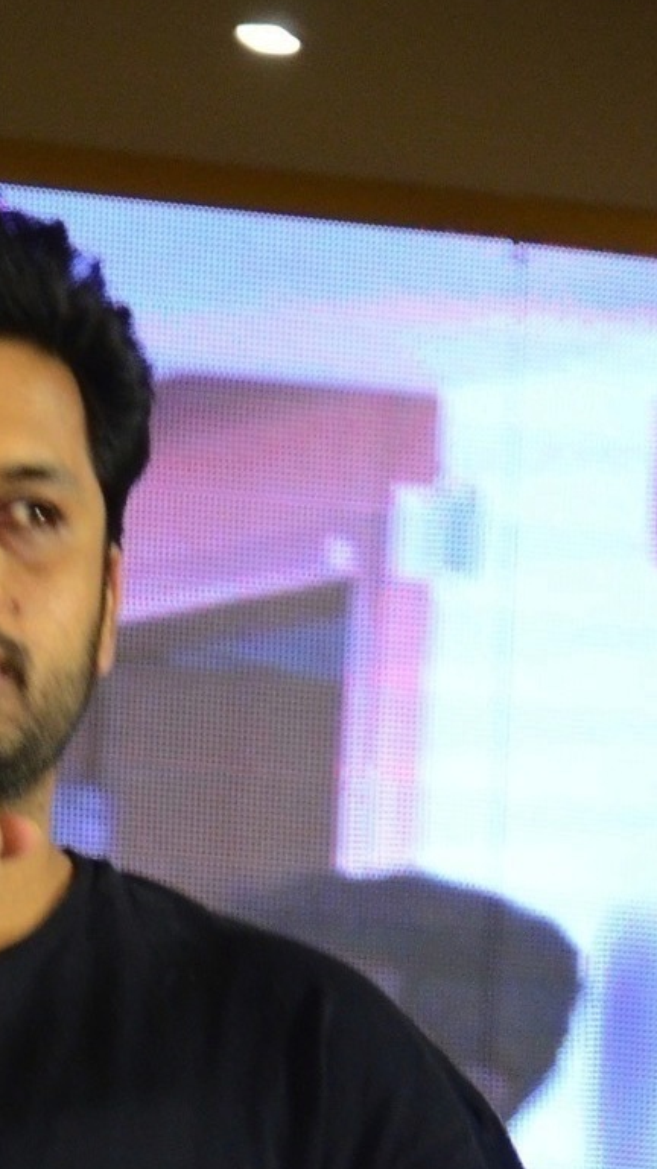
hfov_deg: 3.6
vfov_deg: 6.3
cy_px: 1484
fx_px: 10551
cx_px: -143
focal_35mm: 340
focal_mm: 85
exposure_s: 1/80
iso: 2000
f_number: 5.6
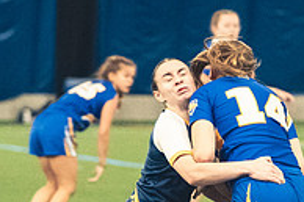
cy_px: 221
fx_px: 3864
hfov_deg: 4.5
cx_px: 177
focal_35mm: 458
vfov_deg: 3.0
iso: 12800
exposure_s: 1/500
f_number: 2.8
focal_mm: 102
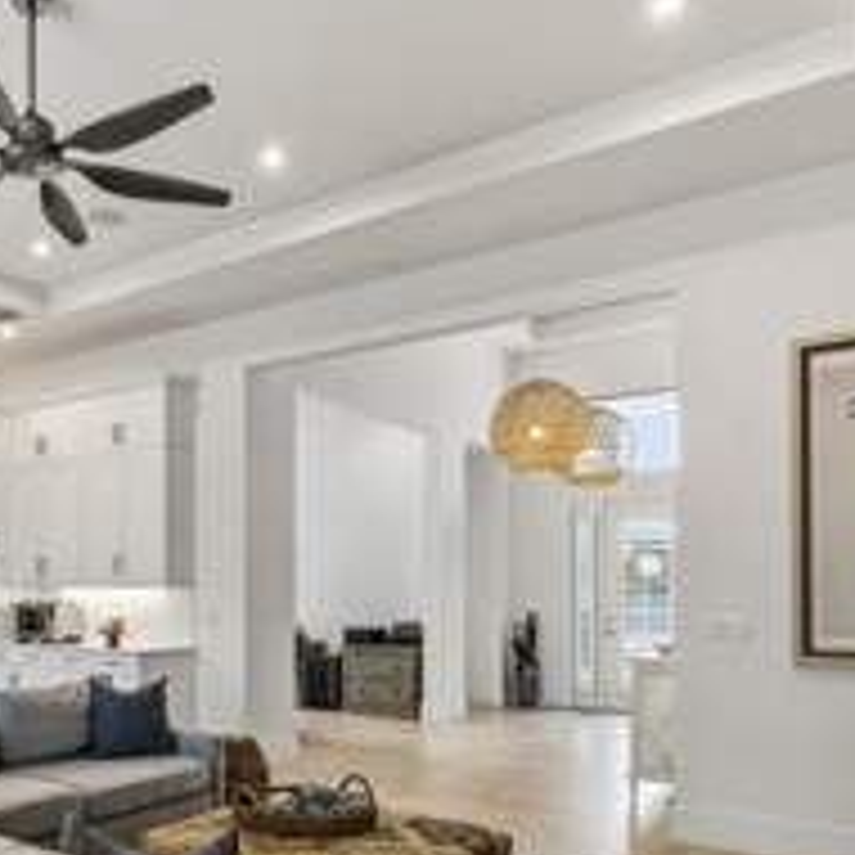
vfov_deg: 52.5
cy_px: 598
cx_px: 184
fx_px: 838
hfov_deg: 51.1
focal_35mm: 30
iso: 250
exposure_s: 1/5
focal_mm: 14
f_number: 9
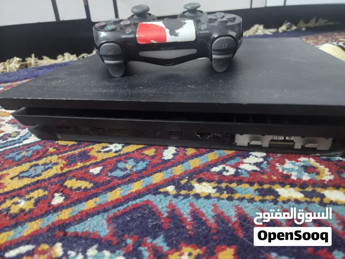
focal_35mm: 23
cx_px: 172
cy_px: 130
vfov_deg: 58.9
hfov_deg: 73.9
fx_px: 229
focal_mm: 6.4
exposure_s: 1/17.2
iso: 500
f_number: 1.8
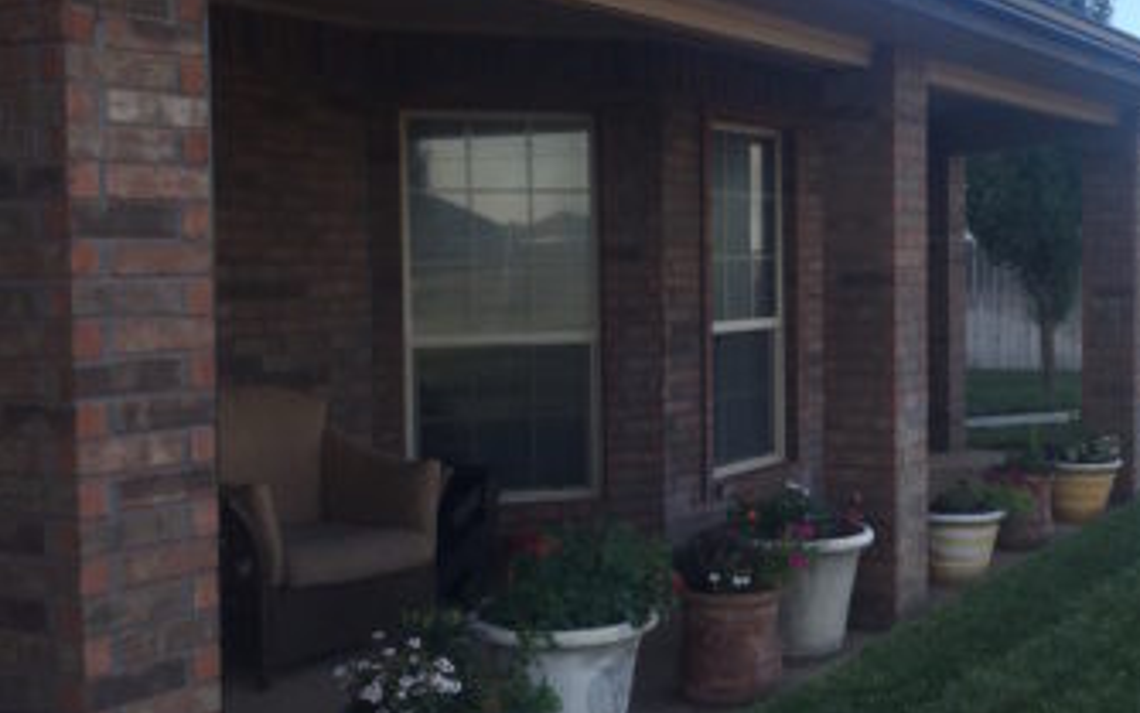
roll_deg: -0.2
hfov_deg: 38.5
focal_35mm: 51
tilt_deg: -2.1
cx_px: 855
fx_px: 1585
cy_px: 348
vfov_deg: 25.4
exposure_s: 1/501
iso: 32
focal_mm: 4.15
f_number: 2.2
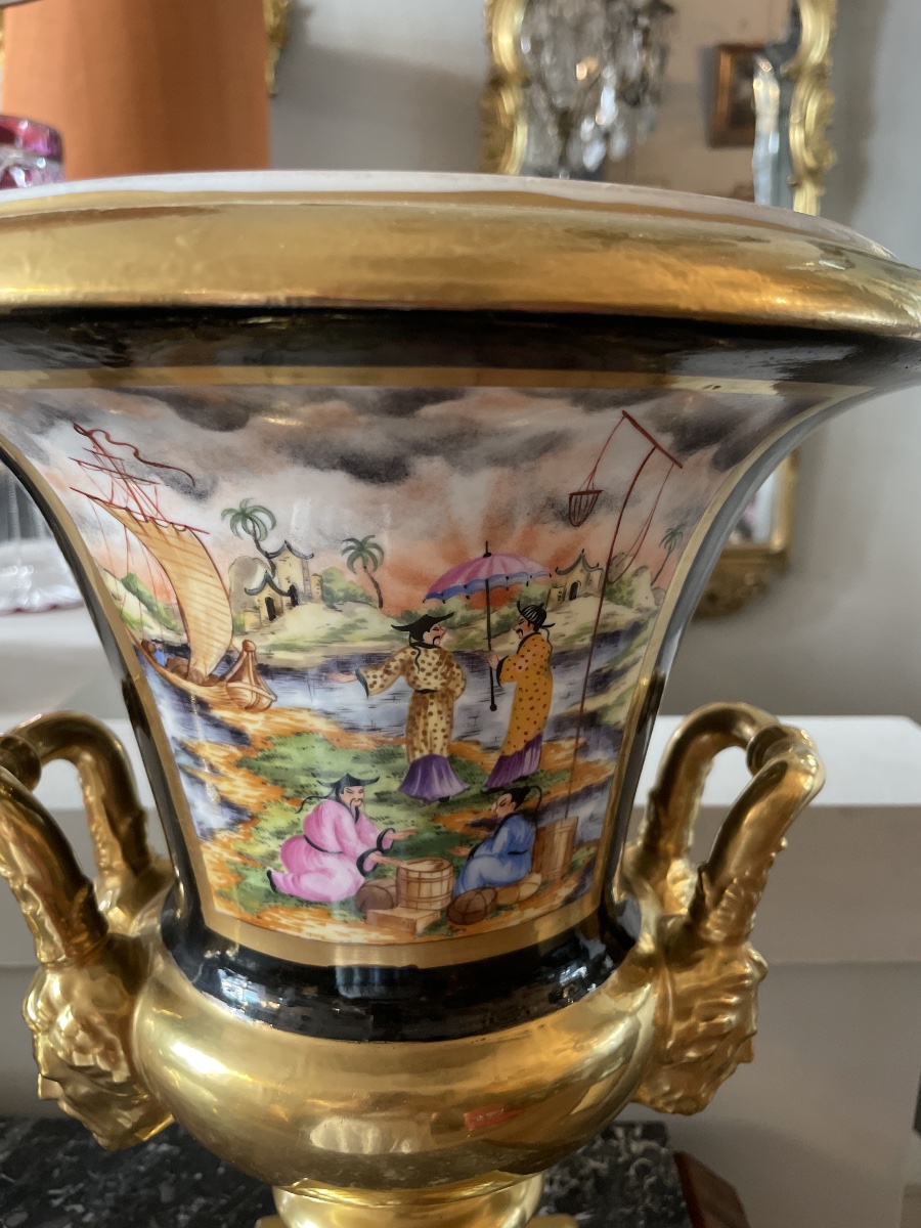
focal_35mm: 26
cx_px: 460
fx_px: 922
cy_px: 614
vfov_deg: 67.3
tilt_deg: -11.5
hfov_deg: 53.1
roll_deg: +0.7
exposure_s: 1/50
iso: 320
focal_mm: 4.2
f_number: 1.6
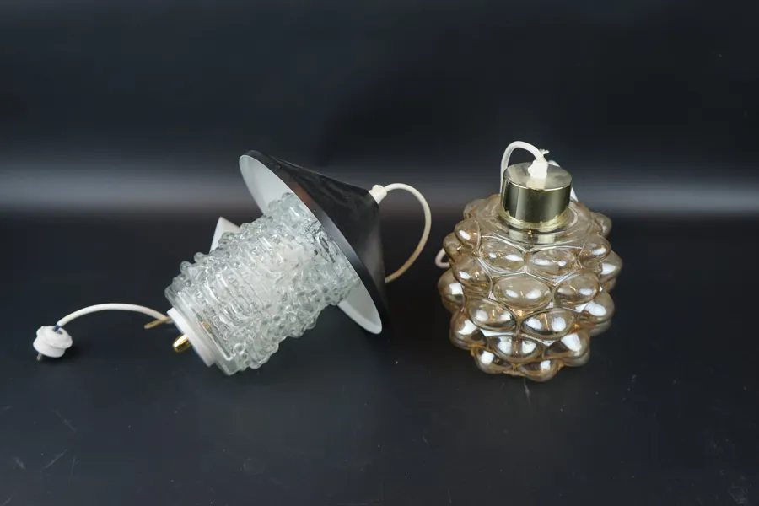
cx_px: 380
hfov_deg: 57.2
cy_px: 253
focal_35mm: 33
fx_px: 696
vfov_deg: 40.0
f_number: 4
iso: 100
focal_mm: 33
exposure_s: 1/60
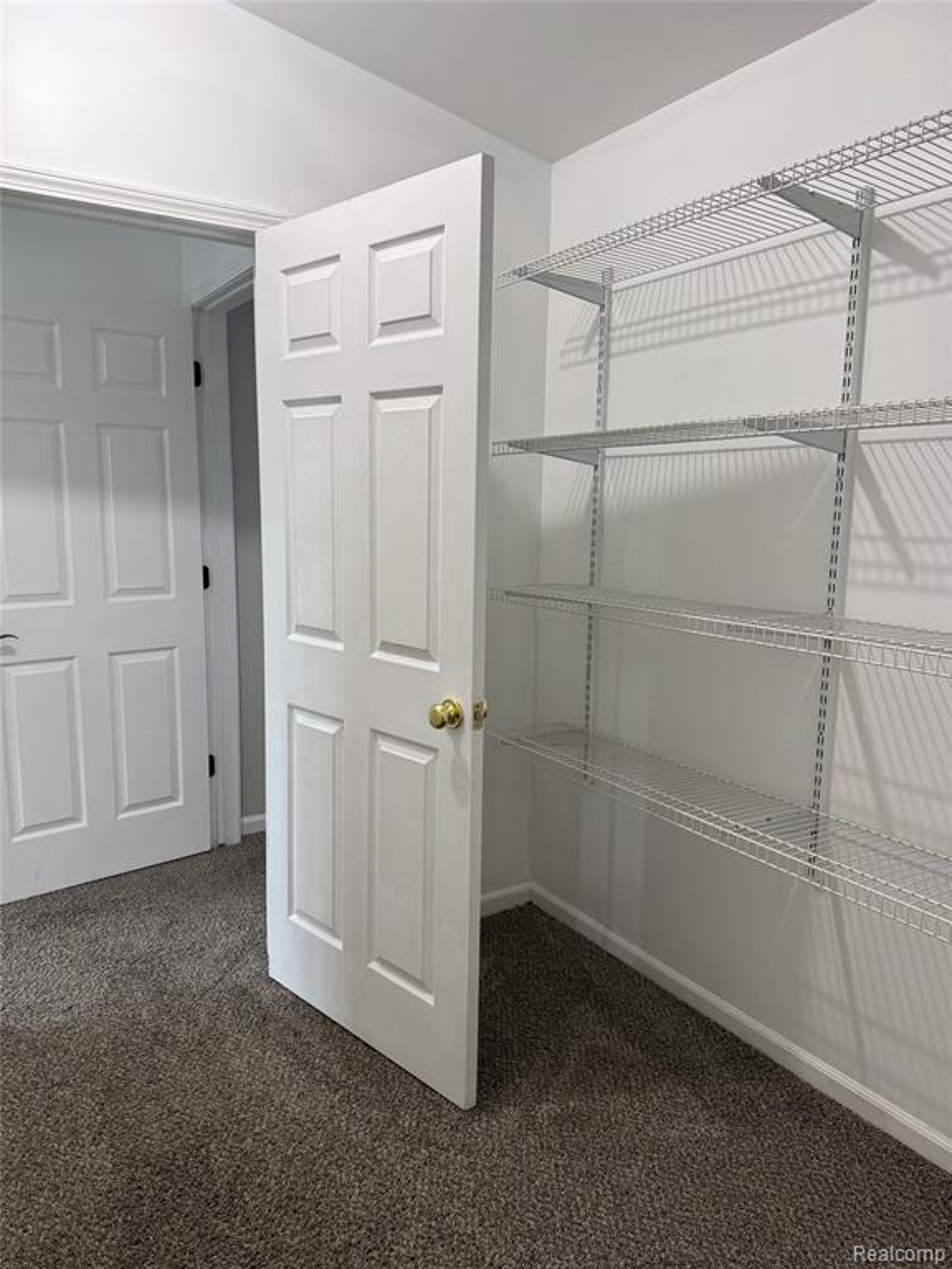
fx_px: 880
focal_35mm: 24
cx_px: 476
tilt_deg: -7.1
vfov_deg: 71.6
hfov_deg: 56.8
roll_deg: -1.6
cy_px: 634
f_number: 1.78
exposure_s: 1/120
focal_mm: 6.76
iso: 125
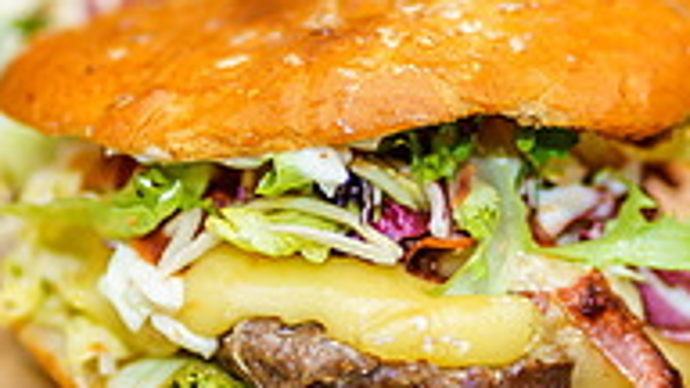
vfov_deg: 4.5
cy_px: 244
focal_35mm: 270
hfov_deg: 8.0
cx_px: 340
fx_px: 4940
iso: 100
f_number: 1.8
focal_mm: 85
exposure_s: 1/80
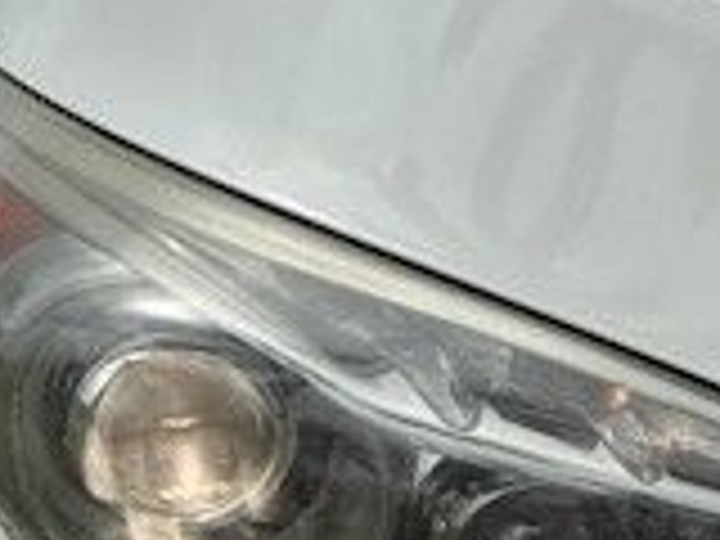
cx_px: 1053
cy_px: 670
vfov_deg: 14.8
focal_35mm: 96
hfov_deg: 18.3
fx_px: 1997
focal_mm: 6.76
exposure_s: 1/8130
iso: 80
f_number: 1.78
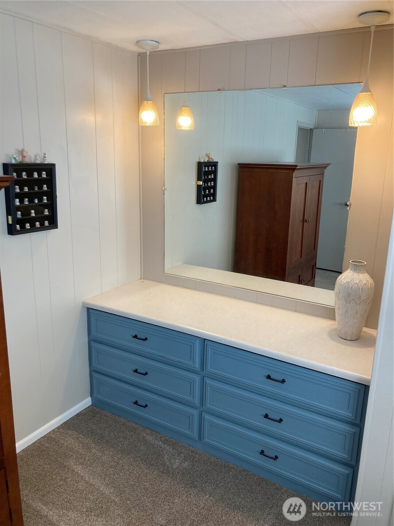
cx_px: 197
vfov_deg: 63.4
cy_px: 263
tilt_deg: -12.3
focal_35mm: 28
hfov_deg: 49.7
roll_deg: -1.7
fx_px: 425
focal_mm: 3.99
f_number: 1.8
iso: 80
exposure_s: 1/81
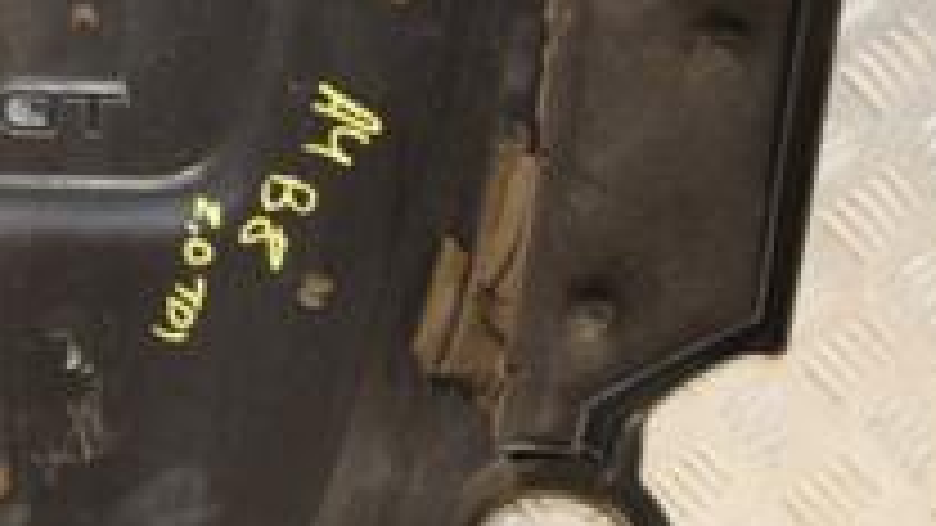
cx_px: -22
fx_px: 3152
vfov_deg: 9.5
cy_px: 216
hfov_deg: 16.5
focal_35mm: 127
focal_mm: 28
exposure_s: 1/125
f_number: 5
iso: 800
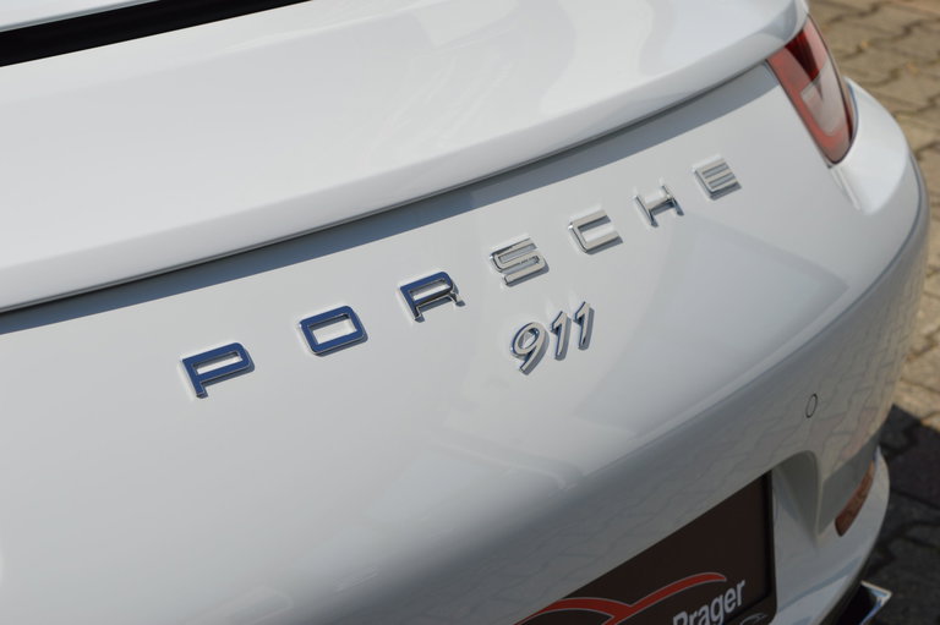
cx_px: 470
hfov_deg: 24.6
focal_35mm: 82
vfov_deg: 16.5
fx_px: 2153
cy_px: 312
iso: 100
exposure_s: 1/400
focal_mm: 55
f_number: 10
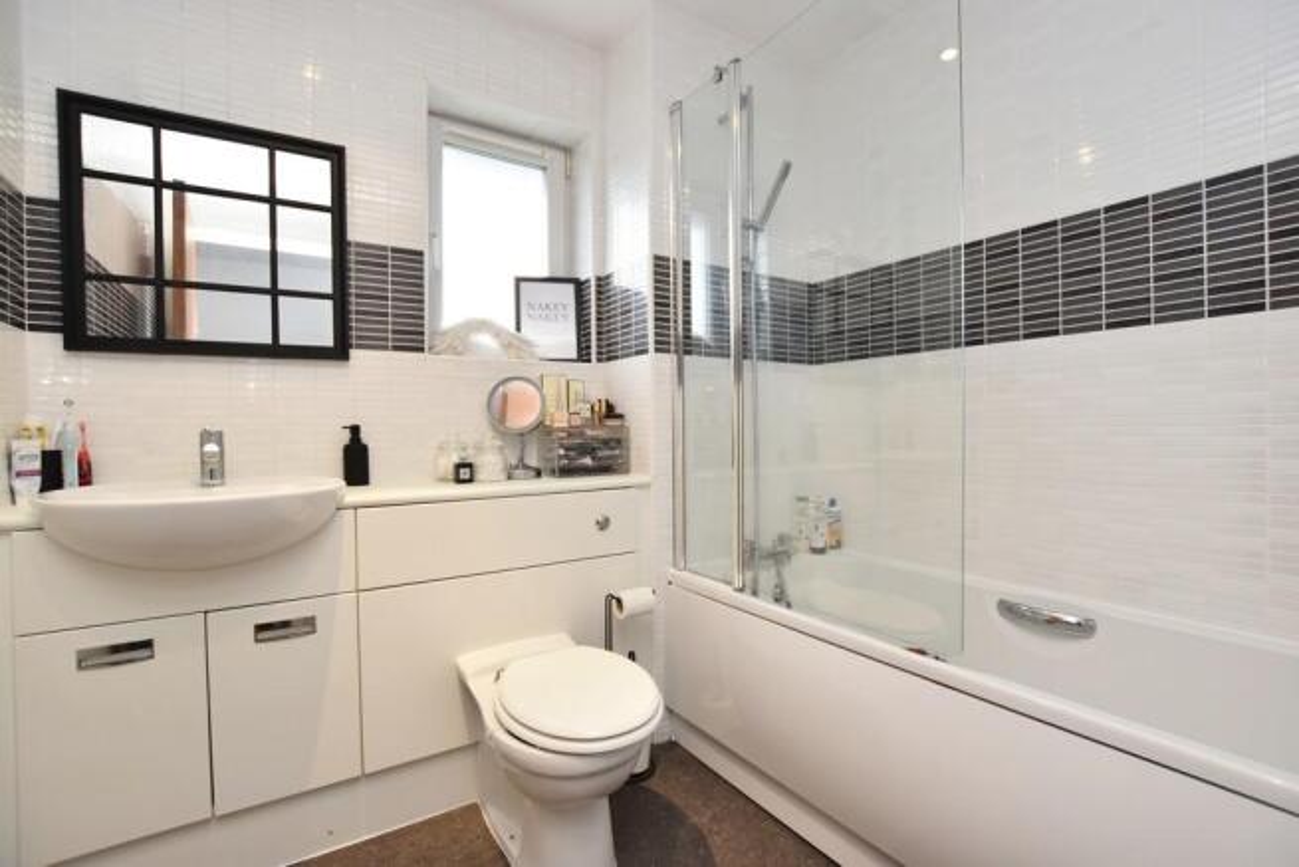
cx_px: 650
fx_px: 541
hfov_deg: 100.4
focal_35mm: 15
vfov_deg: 77.4
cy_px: 434
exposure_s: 1/80
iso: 400
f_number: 4.5
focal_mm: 10
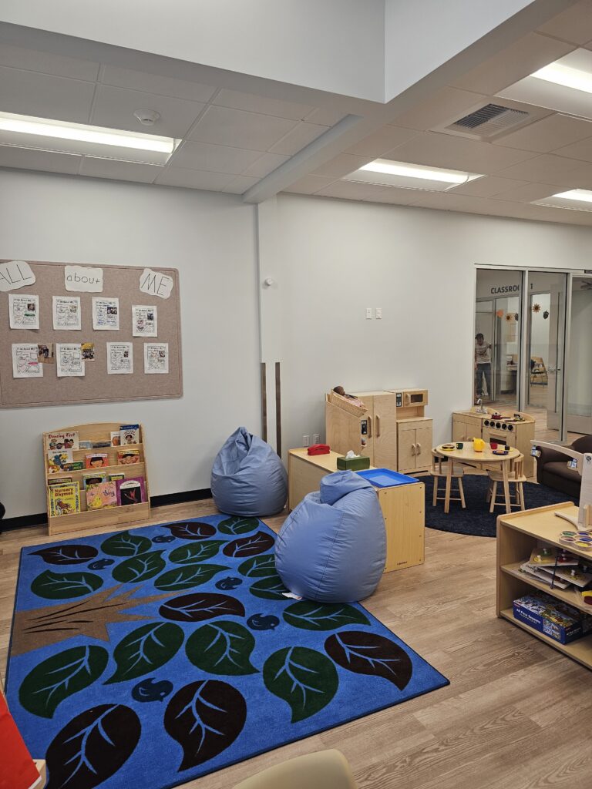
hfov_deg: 58.9
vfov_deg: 73.9
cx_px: 296
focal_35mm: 23
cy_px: 394
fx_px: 524
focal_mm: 6.3
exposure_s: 1/120
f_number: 1.7
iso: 100
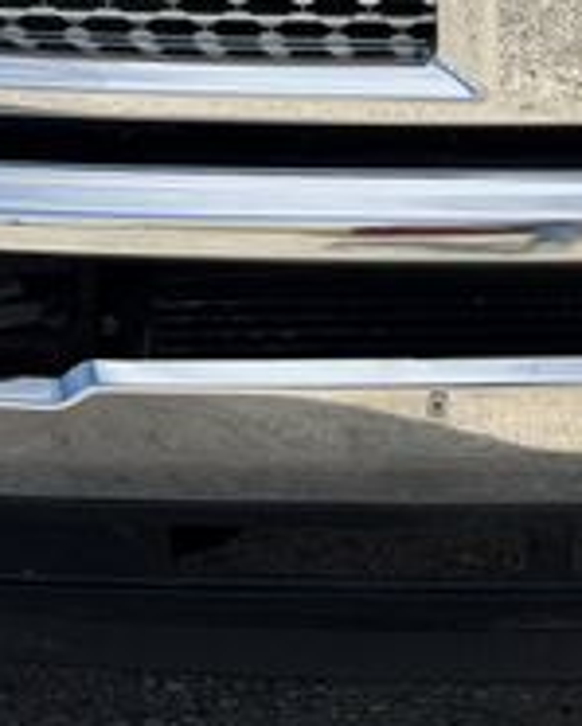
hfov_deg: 9.5
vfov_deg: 11.7
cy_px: -148
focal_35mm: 161
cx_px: 582
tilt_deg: -5.8
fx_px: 3464
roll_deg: -2.2
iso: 64
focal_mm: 6.76
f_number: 1.78
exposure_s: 1/3891
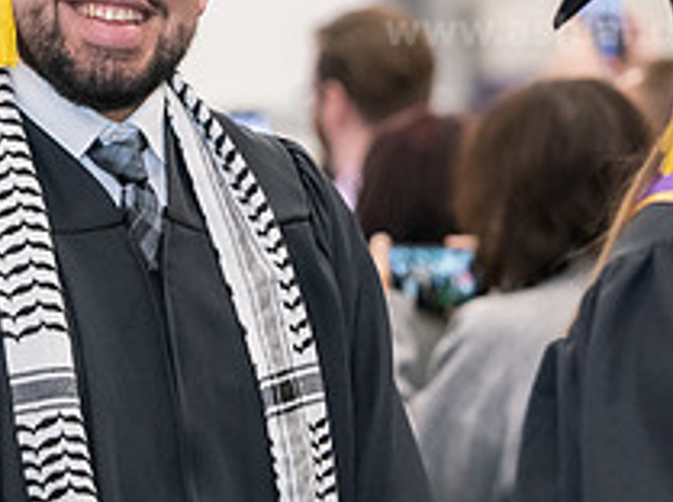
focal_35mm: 321
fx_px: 6230
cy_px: 98
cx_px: 238
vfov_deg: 4.6
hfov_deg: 6.2
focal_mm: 120
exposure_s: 1/200
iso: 3200
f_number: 3.2
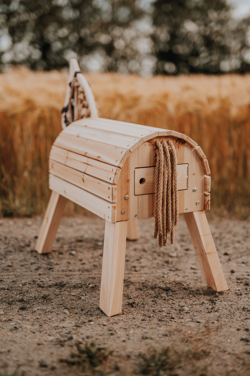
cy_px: 188
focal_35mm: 50
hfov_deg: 27.0
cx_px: 125
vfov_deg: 39.6
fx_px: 522
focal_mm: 50
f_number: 1.4
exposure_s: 1/800
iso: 100
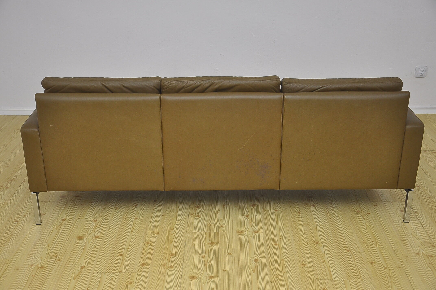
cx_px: 218
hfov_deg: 38.9
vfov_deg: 26.4
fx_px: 617
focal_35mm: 51
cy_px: 145
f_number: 4.2
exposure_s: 1/200
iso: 400
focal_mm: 34
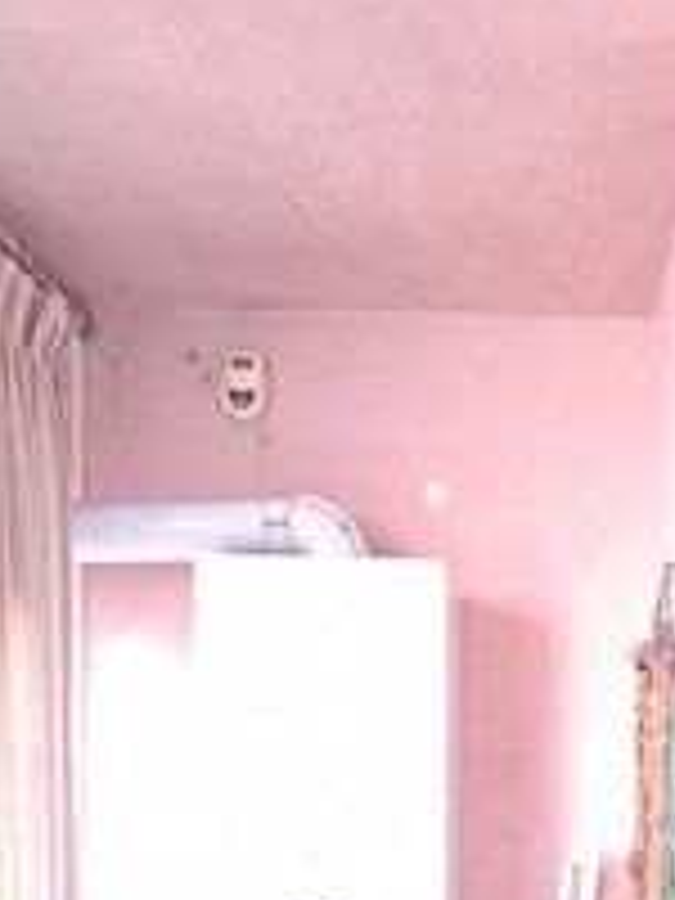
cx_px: 598
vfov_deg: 37.8
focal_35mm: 46
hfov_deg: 30.2
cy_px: 850
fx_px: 1196
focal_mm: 5.54
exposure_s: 1/50
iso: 320
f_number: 1.8
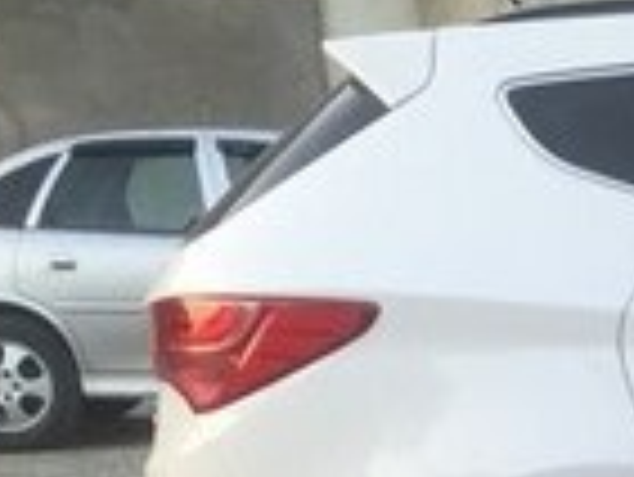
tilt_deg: -13.8
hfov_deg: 13.1
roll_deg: +1.1
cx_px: 1129
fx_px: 2493
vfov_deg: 10.0
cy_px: 983
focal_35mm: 136
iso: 50
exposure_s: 1/100
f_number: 2.2
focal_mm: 4.15
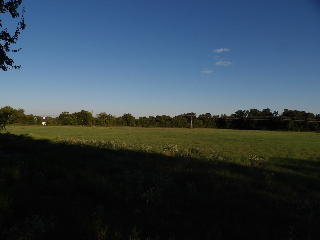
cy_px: 120
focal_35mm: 24
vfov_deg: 56.8
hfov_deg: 71.6
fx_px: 222
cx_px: 160
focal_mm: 4.3
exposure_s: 1/678
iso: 100
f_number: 4.6
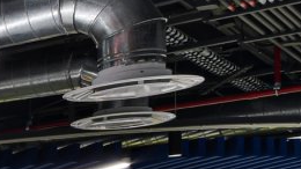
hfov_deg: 11.6
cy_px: 330
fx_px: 925
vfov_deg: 9.8
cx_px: -571
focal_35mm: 116
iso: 100
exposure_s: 1/5
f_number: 11
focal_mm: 10
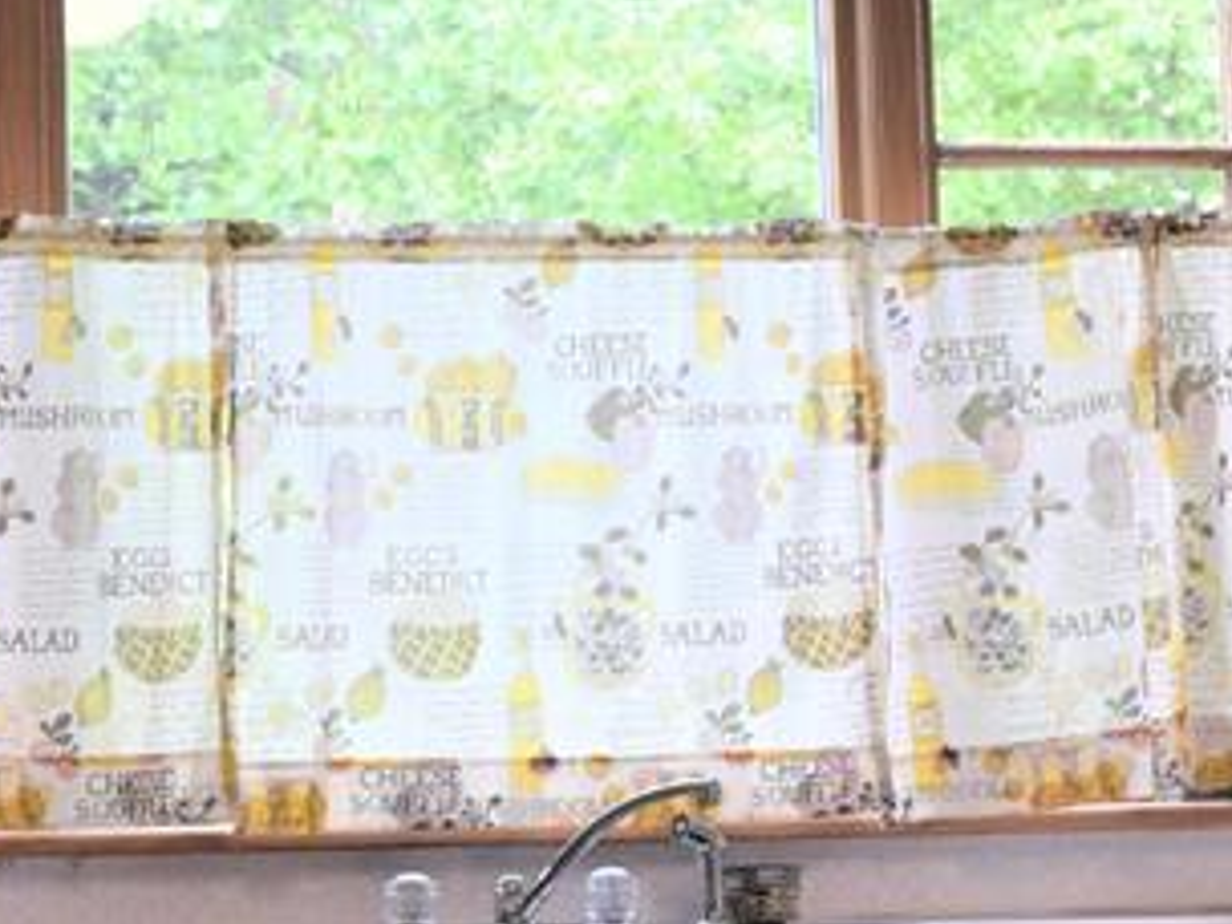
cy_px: 452
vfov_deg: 14.4
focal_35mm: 103
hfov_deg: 18.8
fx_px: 3666
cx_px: 132
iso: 400
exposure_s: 1/80
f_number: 4.5
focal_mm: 20
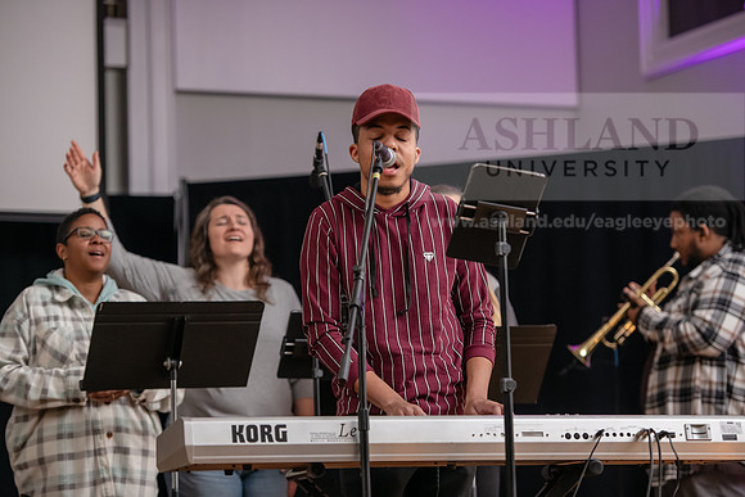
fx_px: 2525
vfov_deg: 11.2
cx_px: 372
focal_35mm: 122
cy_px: 248
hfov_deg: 16.8
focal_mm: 122
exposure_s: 1/60
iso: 1600
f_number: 3.2
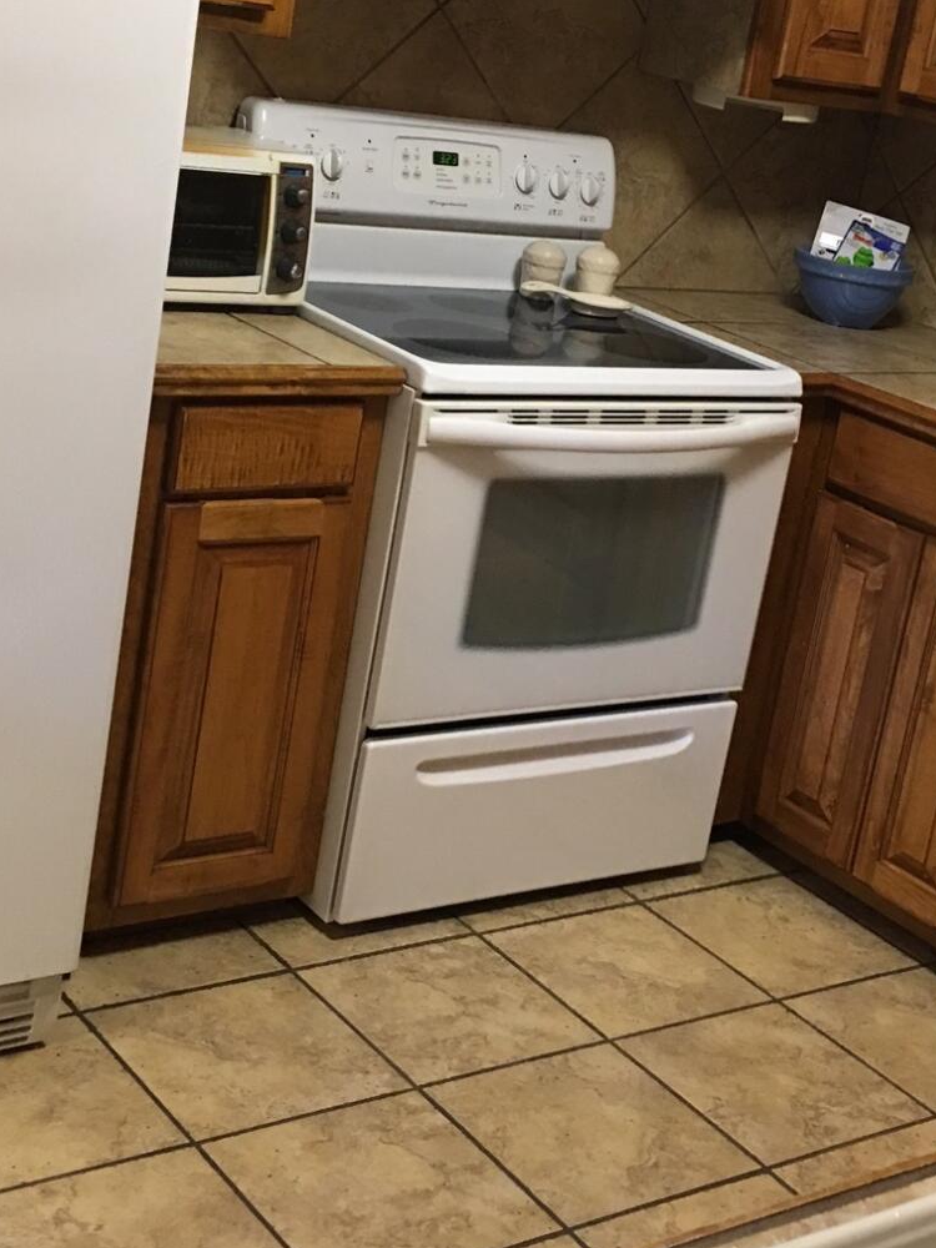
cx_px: 510
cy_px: 487
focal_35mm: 58
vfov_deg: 33.1
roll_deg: -9.6
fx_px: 2091
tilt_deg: -14.0
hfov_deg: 25.2
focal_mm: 4.15
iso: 80
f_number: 2.2
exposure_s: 1/15
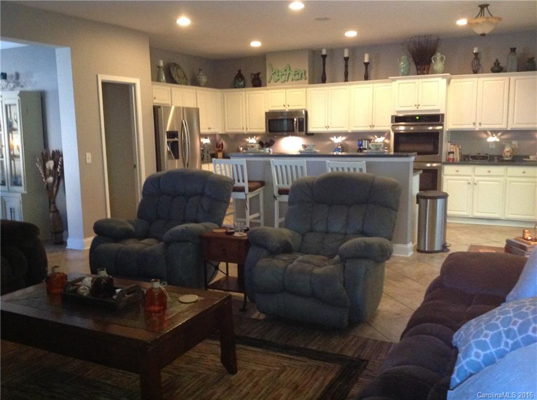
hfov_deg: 52.7
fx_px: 542
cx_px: 268
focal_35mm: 35
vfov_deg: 40.6
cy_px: 200
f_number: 2.4
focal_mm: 4.28
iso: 500
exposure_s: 1/15
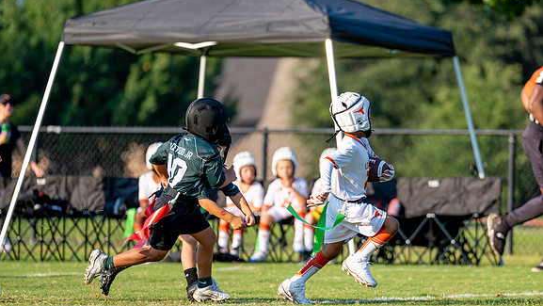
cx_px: 352
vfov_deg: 4.3
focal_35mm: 285
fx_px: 4105
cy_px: 182
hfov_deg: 7.6
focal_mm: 200
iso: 200
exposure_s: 1/2000
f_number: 2.8
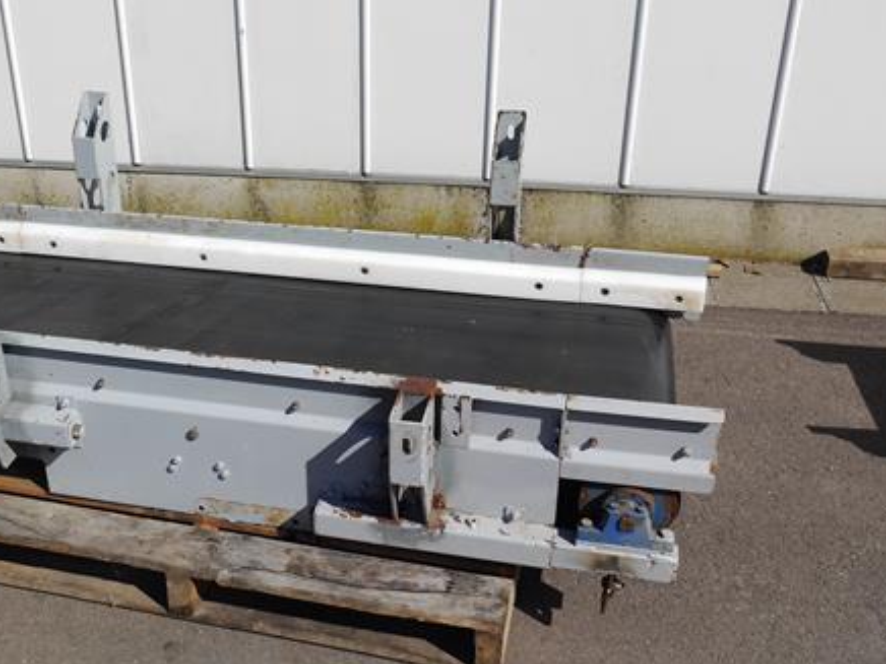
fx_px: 1126
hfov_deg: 42.4
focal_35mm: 44
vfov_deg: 32.9
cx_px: 296
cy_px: 309
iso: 160
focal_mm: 15
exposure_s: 1/640
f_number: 8
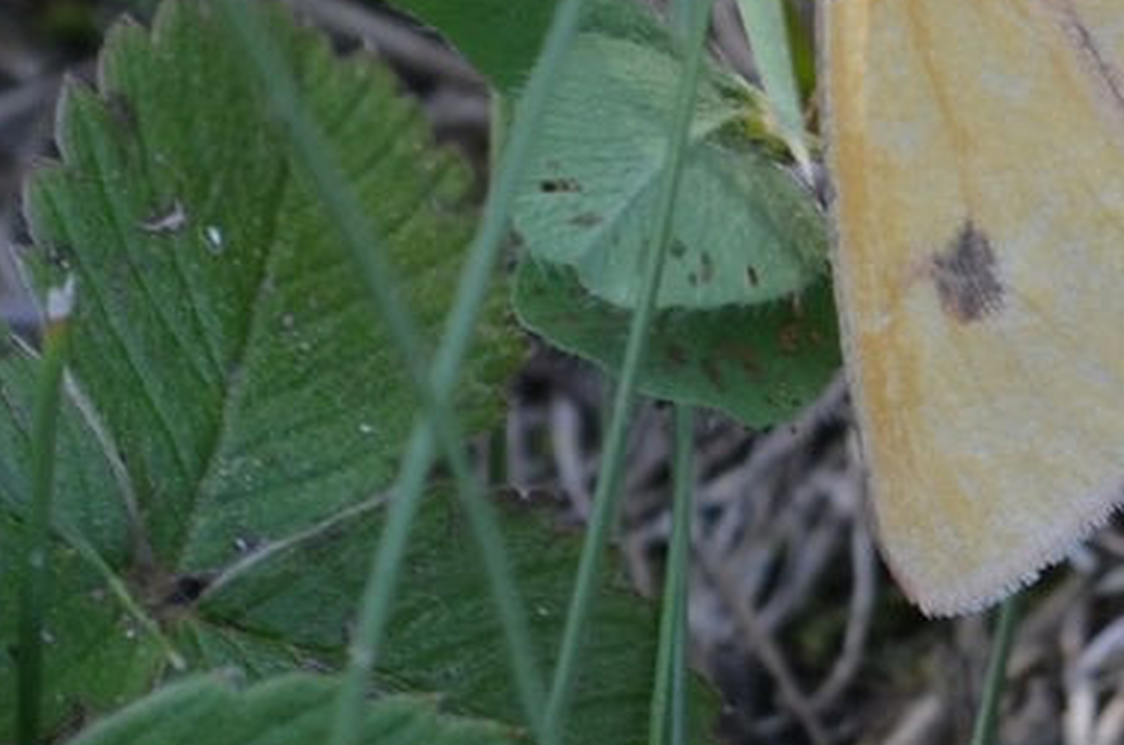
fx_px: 6551
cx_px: 1063
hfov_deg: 9.7
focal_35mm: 210
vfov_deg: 6.5
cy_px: 122
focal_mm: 55
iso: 160
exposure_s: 1/60
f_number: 8
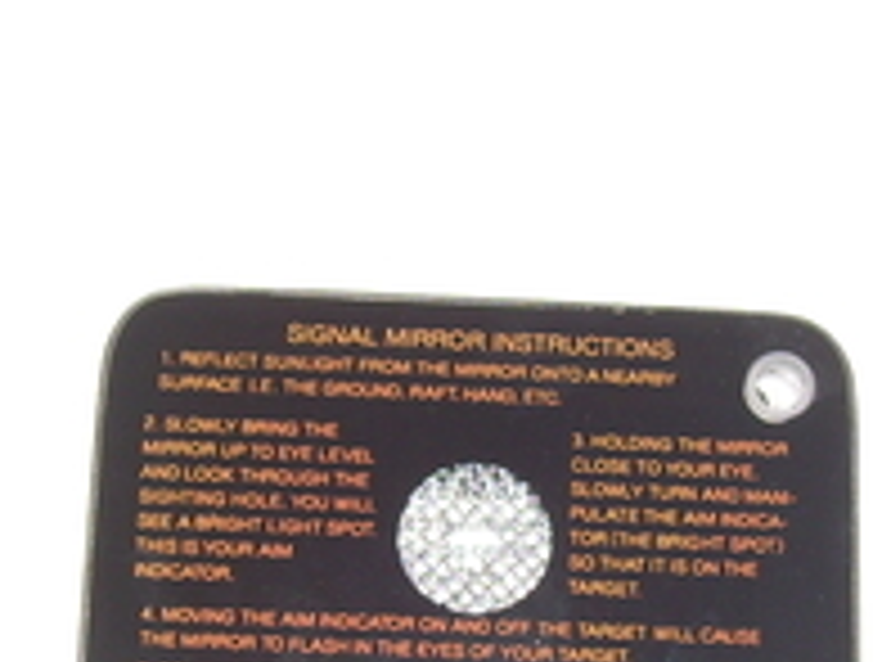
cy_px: 453
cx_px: 544
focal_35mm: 97
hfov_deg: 20.2
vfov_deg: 15.2
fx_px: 2472
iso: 50
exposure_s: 1/60
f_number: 2.8
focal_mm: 6.3
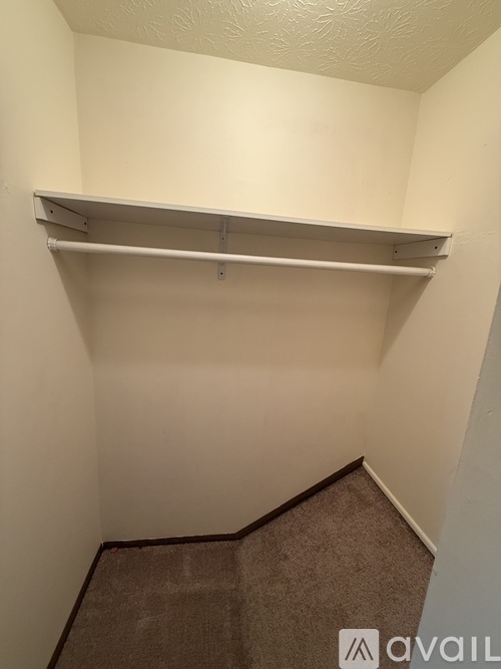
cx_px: 250
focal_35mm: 14
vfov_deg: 102.1
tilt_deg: -10.4
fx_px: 270
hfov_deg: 85.7
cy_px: 334
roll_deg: -4.3
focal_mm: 2.22
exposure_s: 1/120
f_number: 2.2
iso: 250
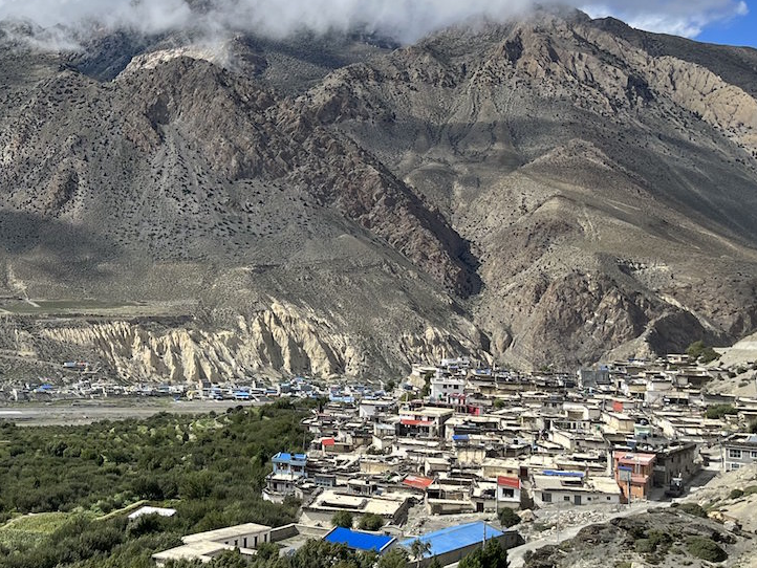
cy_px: 226
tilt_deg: +1.7
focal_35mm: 54
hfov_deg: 33.6
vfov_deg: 27.0
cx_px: 70
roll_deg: -0.9
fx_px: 1181
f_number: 1.6
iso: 50
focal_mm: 5.1
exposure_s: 1/4651
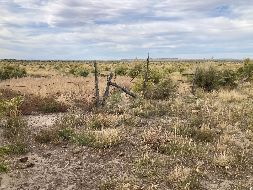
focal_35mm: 29
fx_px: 212
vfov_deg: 48.2
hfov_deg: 61.7
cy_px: 97
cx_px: 128
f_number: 1.8
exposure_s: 1/2024
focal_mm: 3.99
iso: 20
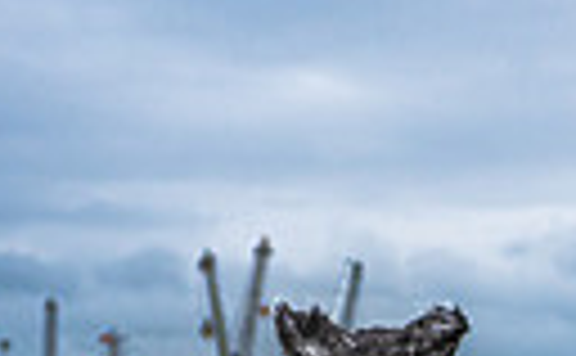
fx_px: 3254
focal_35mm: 208
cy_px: 729
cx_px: 954
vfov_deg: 6.1
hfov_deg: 9.7
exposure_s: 1/1600
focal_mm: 45
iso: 200
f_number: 2.8
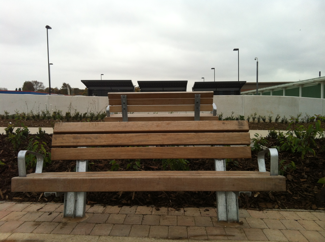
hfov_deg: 52.7
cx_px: 162
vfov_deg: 40.6
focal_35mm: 35
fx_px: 328
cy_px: 121
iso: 80
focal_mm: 3.85
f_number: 2.8
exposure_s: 1/161
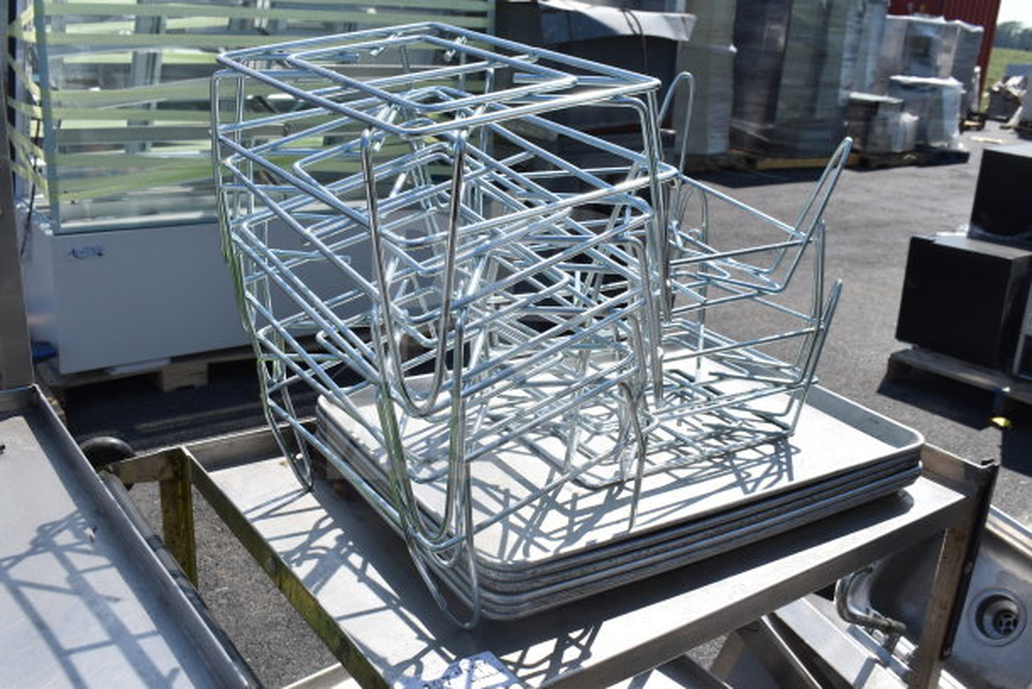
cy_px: 344
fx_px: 989
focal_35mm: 34
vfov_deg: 38.4
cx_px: 516
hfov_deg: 55.1
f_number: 10
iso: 200
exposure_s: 1/400
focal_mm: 23
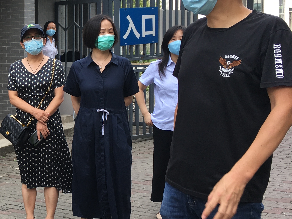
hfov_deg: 25.0
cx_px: -60
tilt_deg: -6.5
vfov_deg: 21.0
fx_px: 591
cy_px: 114
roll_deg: +1.7
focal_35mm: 70
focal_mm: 4.15
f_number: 2.2
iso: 25
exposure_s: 1/170
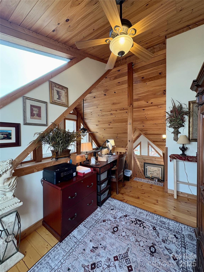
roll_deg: -0.4
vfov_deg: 102.1
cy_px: 136
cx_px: 102
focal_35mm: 14
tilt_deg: +0.2
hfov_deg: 85.7
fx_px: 110
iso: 200
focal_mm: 2.22
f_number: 2.2
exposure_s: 1/60
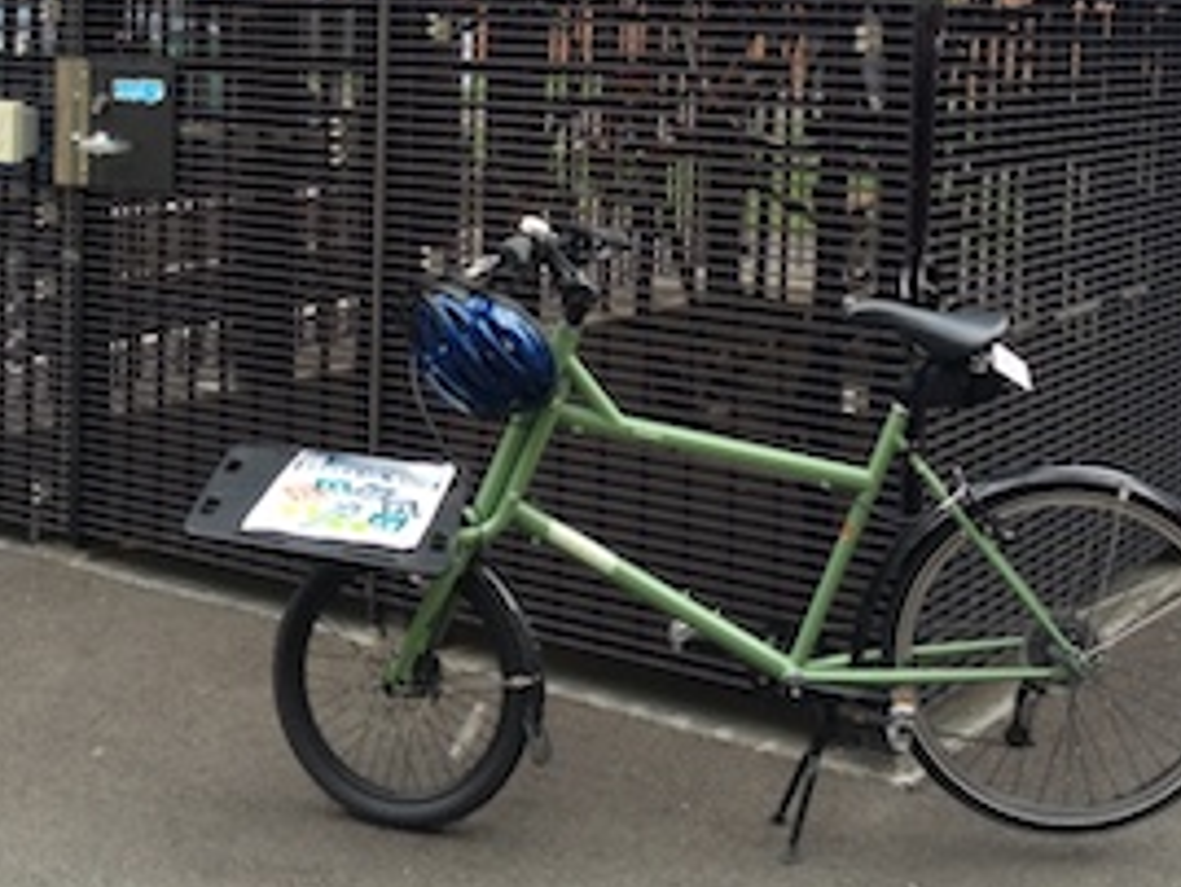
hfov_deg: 36.5
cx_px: 755
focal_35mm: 52
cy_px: 242
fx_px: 1775
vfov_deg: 27.7
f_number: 2.4
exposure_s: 1/126
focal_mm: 4.28
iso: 50
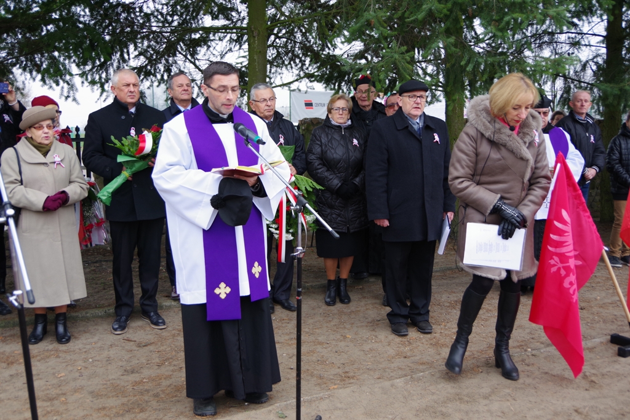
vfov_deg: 36.9
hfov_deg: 53.1
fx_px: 630
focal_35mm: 36
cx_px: 315
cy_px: 210
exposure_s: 1/60
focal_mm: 24
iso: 200
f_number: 4
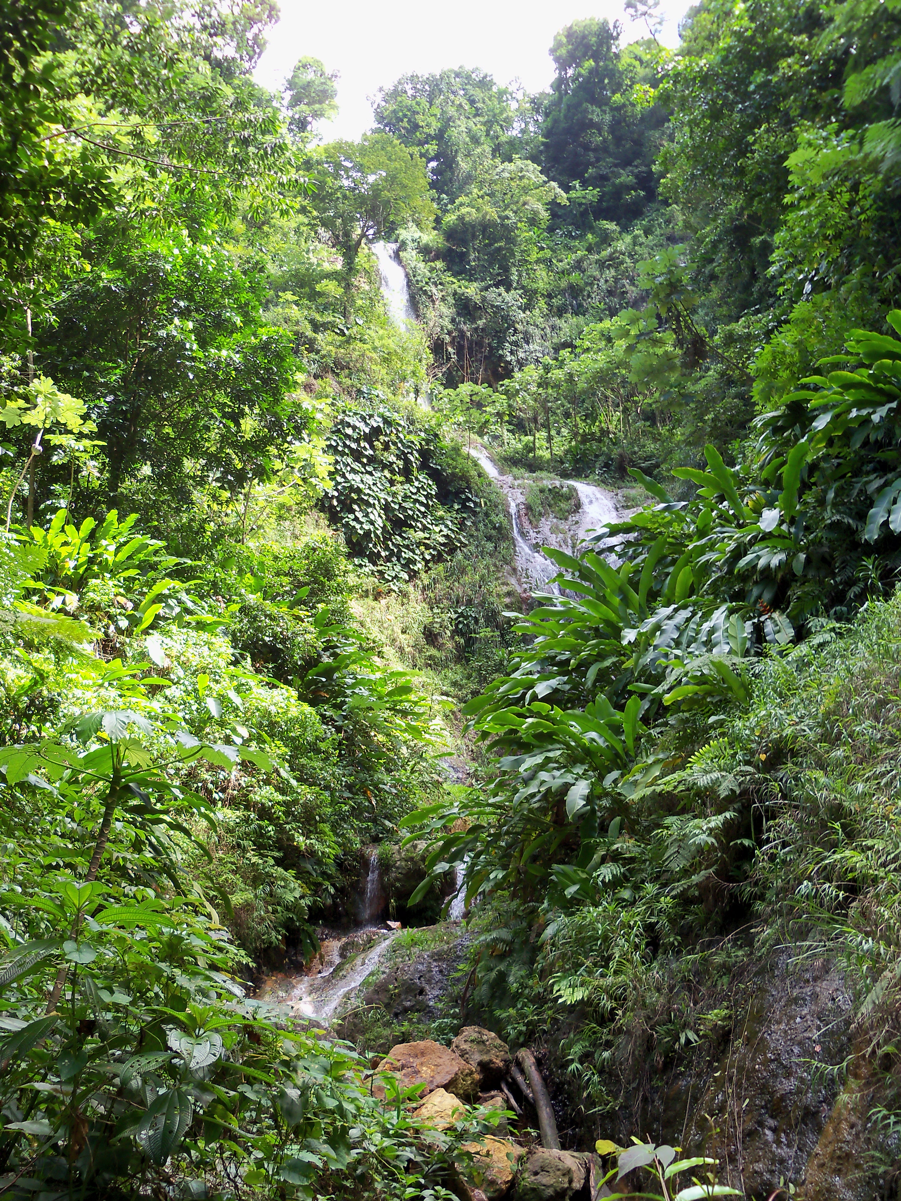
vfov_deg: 52.6
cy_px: 600
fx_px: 1215
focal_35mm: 35
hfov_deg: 40.7
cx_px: 450
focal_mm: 6.2
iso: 64
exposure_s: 1/40
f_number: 3.5
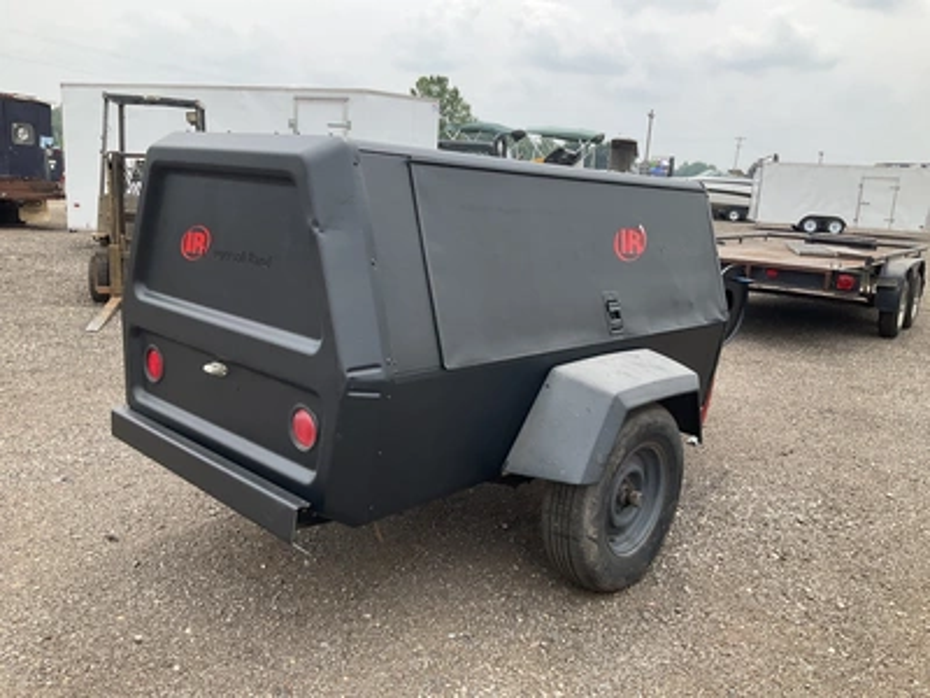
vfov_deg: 48.2
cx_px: 465
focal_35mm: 29
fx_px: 779
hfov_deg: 61.7
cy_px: 349
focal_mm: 3
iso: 25
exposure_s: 1/691
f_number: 1.8
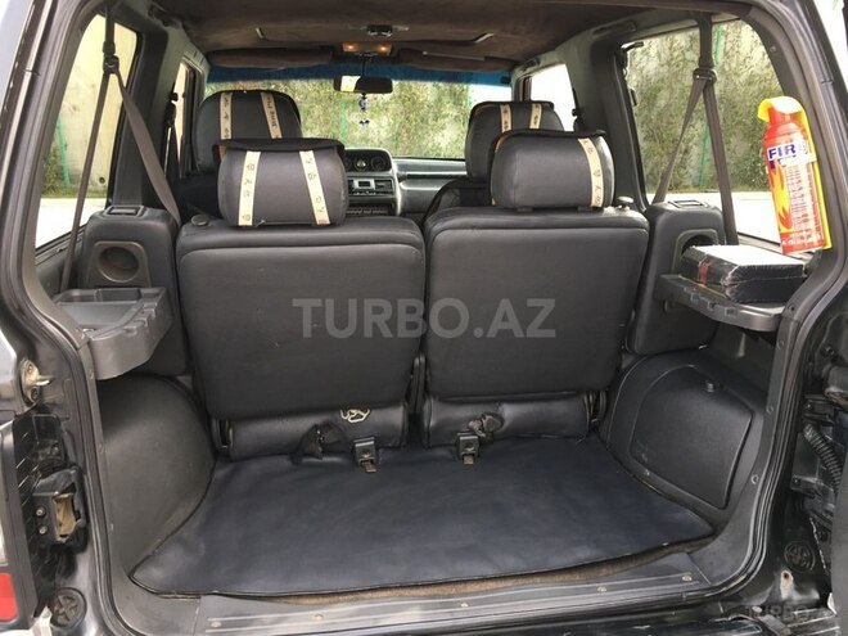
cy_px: 318
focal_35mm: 29
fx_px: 710
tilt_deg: -17.6
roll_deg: -2.1
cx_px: 424
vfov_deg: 48.2
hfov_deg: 61.7
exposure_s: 1/100
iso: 32
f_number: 2.2
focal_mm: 4.15
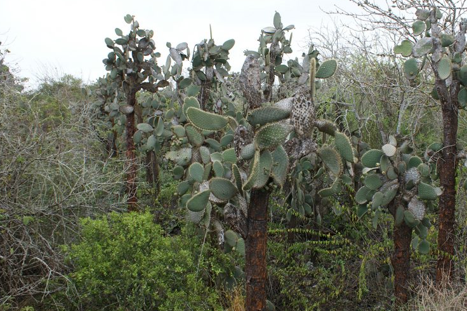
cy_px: 161
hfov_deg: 56.9
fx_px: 428
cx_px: 276
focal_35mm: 33
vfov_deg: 39.9
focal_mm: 18
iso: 100
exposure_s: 1/50
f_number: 5.6
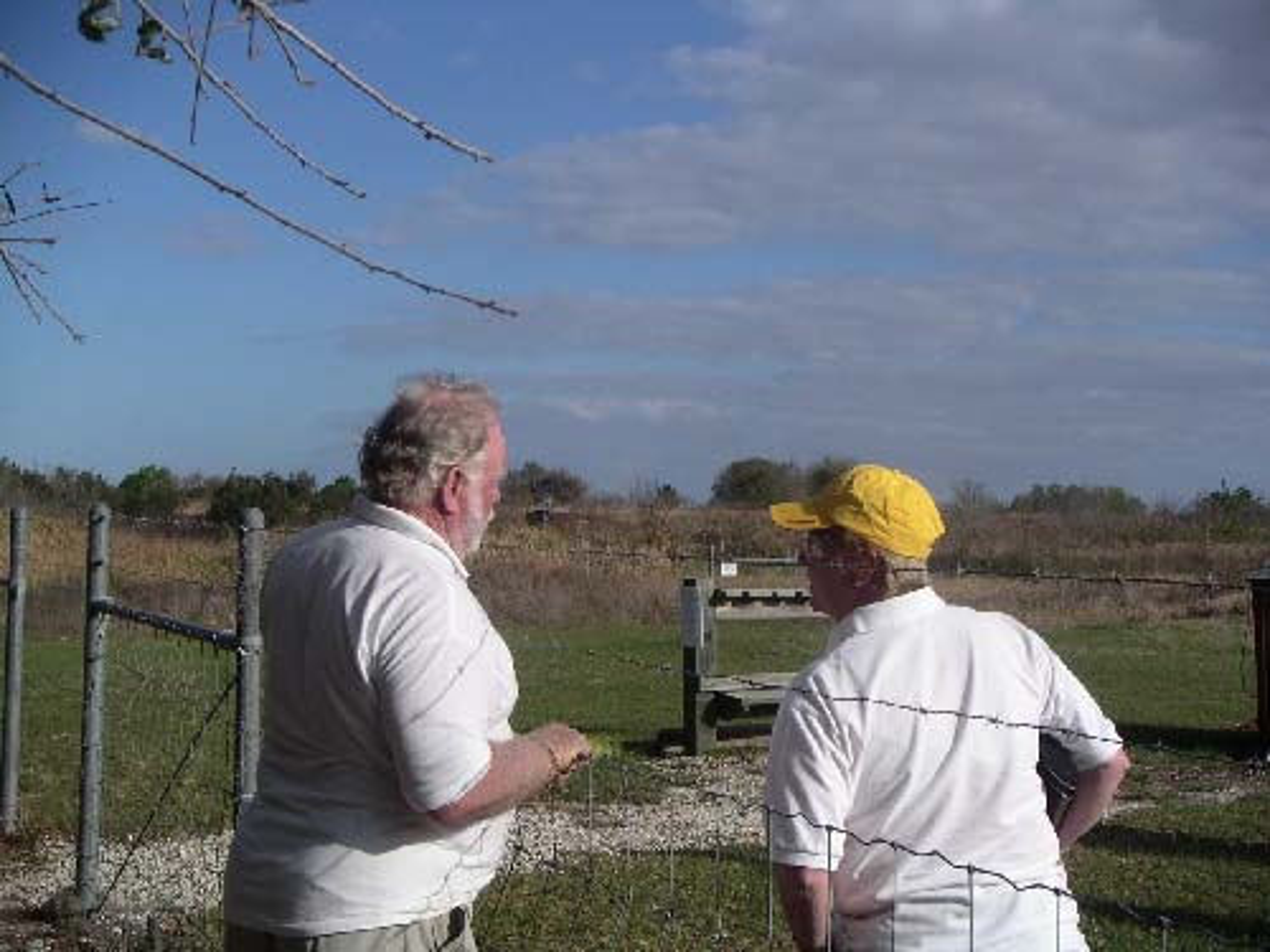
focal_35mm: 48
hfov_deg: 39.7
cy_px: 476
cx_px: 635
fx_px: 1761
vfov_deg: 30.3
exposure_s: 1/250
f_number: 6.9
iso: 50
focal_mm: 7.5
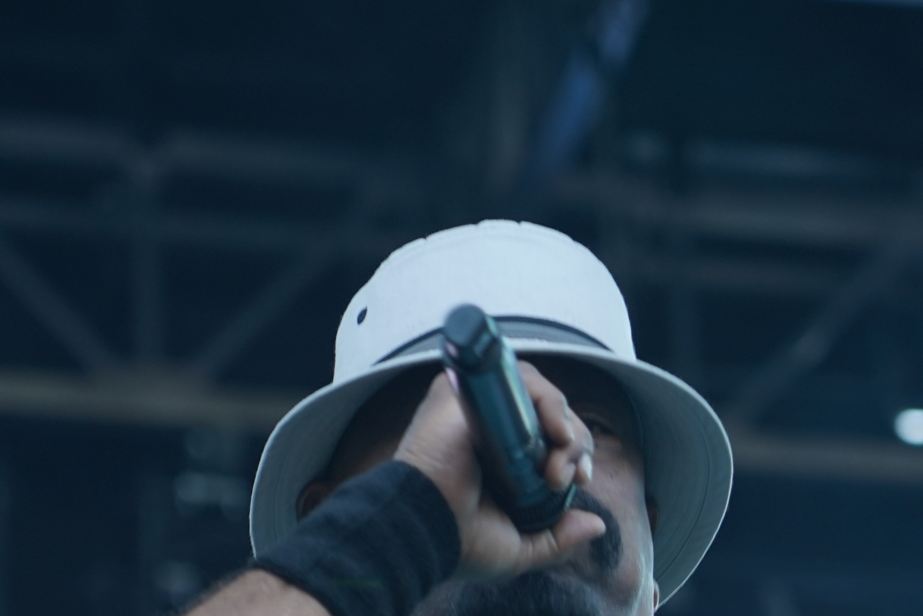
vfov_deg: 4.8
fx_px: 7255
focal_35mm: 283
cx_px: 542
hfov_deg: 7.3
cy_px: 769
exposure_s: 1/125
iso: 250
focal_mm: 105
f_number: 4
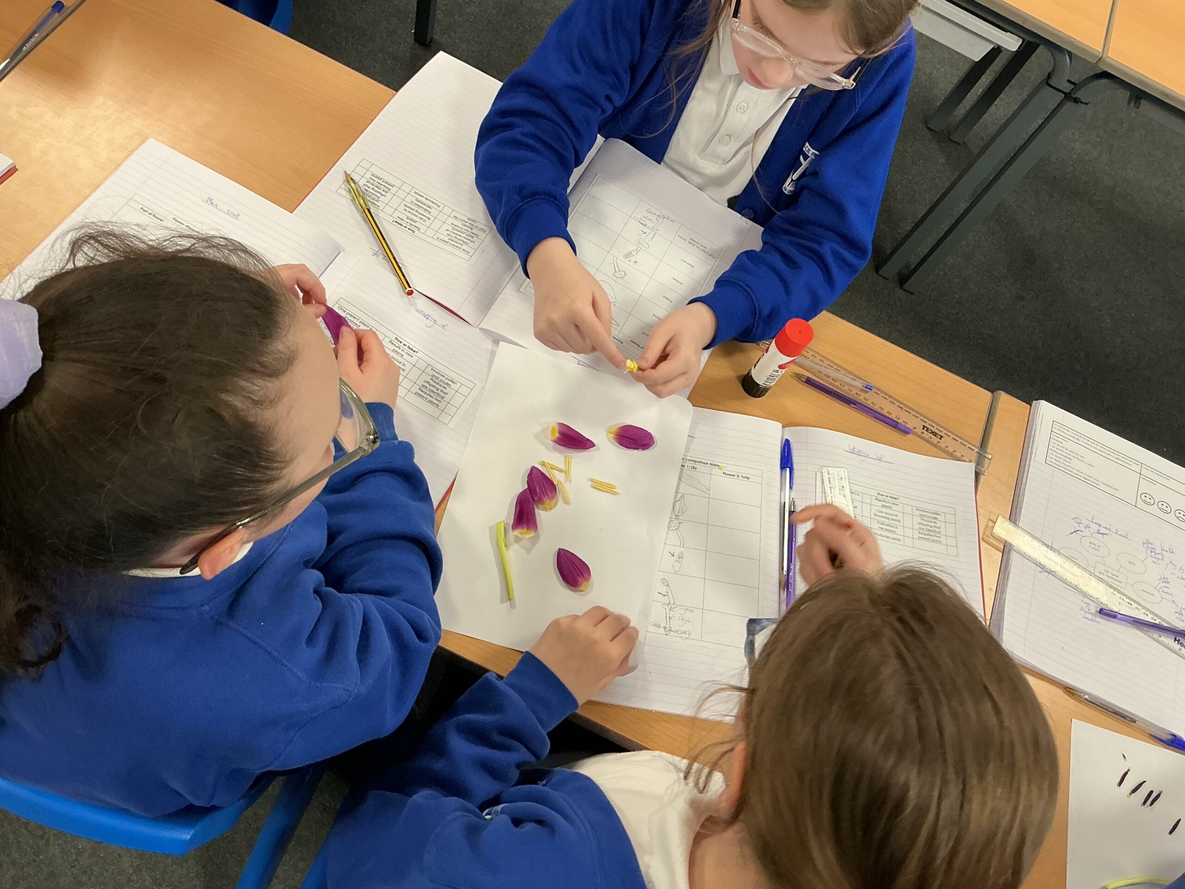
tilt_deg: -62.0
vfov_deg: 48.2
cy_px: 444
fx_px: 993
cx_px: 592
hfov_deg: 61.7
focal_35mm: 29
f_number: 1.8
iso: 80
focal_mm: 3
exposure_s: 1/60
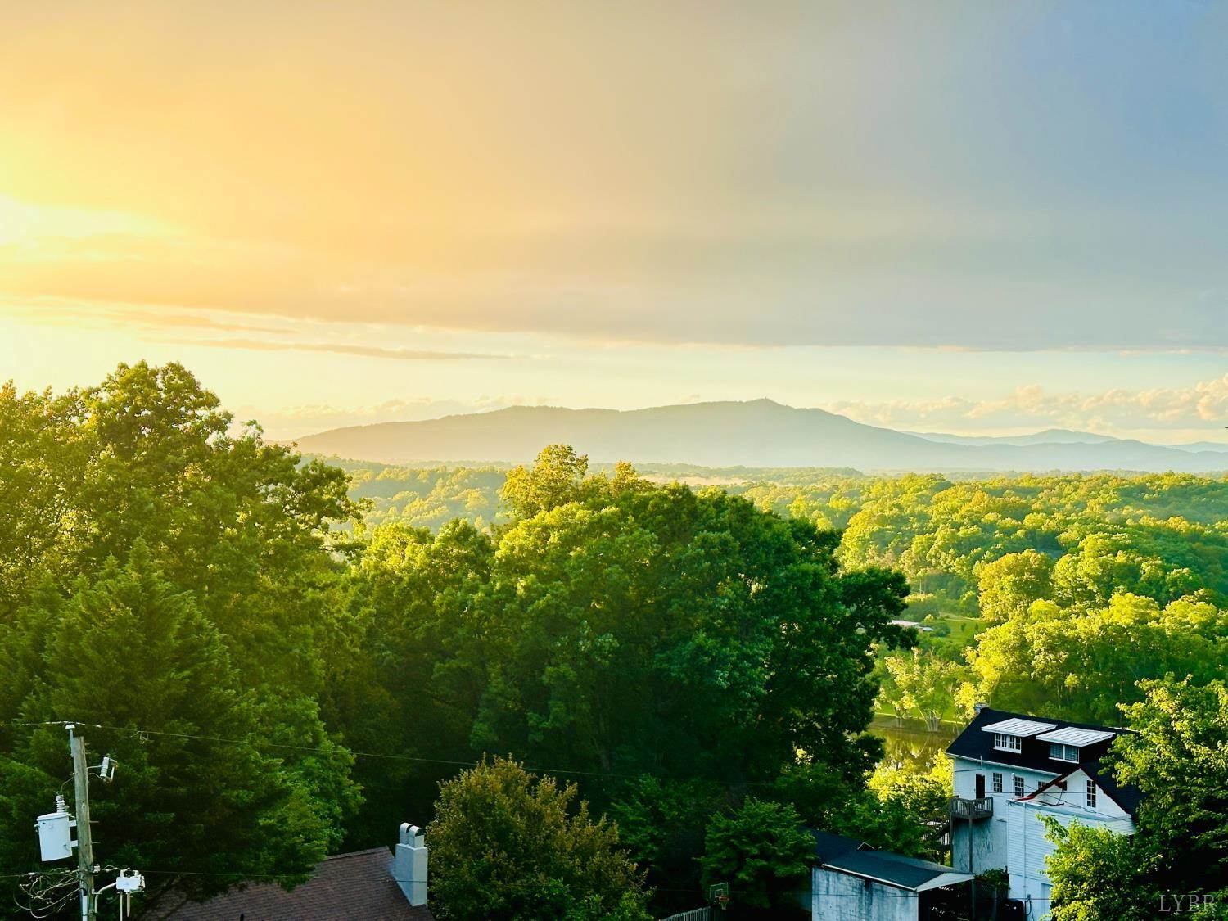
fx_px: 1703
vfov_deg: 30.3
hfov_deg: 39.7
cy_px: 460
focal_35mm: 48
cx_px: 614
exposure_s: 1/292
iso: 64
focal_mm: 6.86
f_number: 1.78
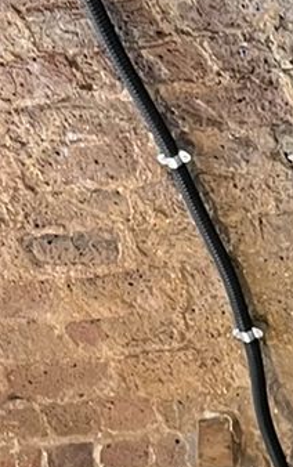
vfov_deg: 13.5
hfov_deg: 8.5
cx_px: 727
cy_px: 838
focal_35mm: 139
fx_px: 1771
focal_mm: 5.1
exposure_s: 1/50
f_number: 1.6
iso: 100
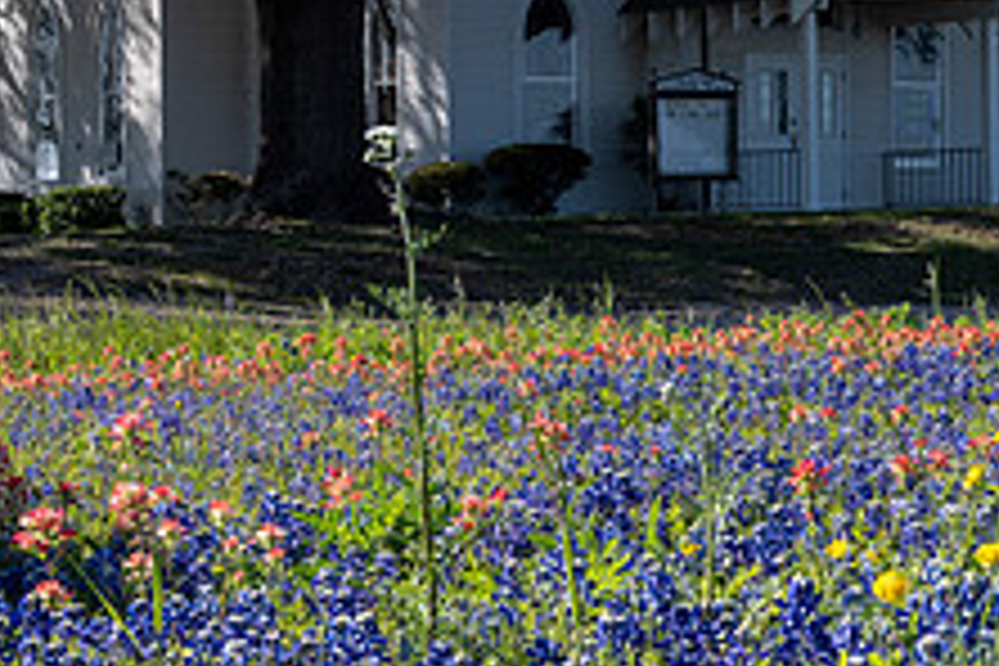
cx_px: 1256
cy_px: 137
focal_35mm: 157
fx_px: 4356
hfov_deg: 12.7
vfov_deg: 8.7
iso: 100
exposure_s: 1/125
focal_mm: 38
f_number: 10
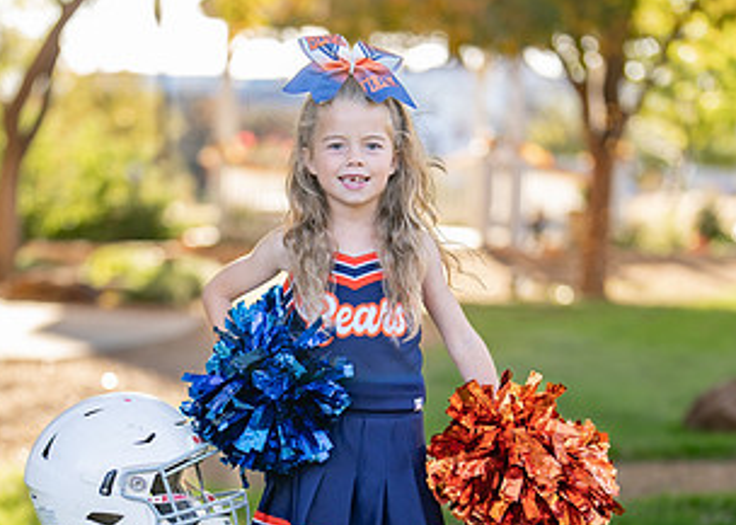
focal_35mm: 107
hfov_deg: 18.7
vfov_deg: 13.3
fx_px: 2236
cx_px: 341
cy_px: 422
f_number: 1.2
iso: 100
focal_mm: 50
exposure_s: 1/800
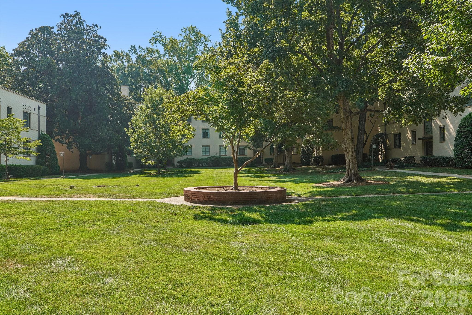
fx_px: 393
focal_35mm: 30
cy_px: 158
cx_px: 236
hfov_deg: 61.9
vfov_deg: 43.6
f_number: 8
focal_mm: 20
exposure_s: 1/45
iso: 100
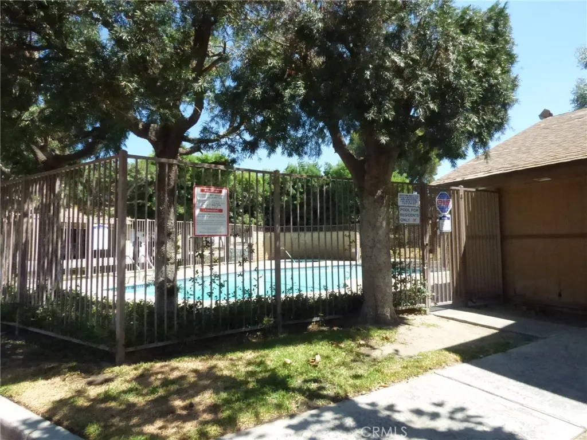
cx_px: 294
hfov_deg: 81.7
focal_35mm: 20
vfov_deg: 66.0
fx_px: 339
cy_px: 220
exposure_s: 1/2000
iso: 1600
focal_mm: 3.58
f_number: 6.3
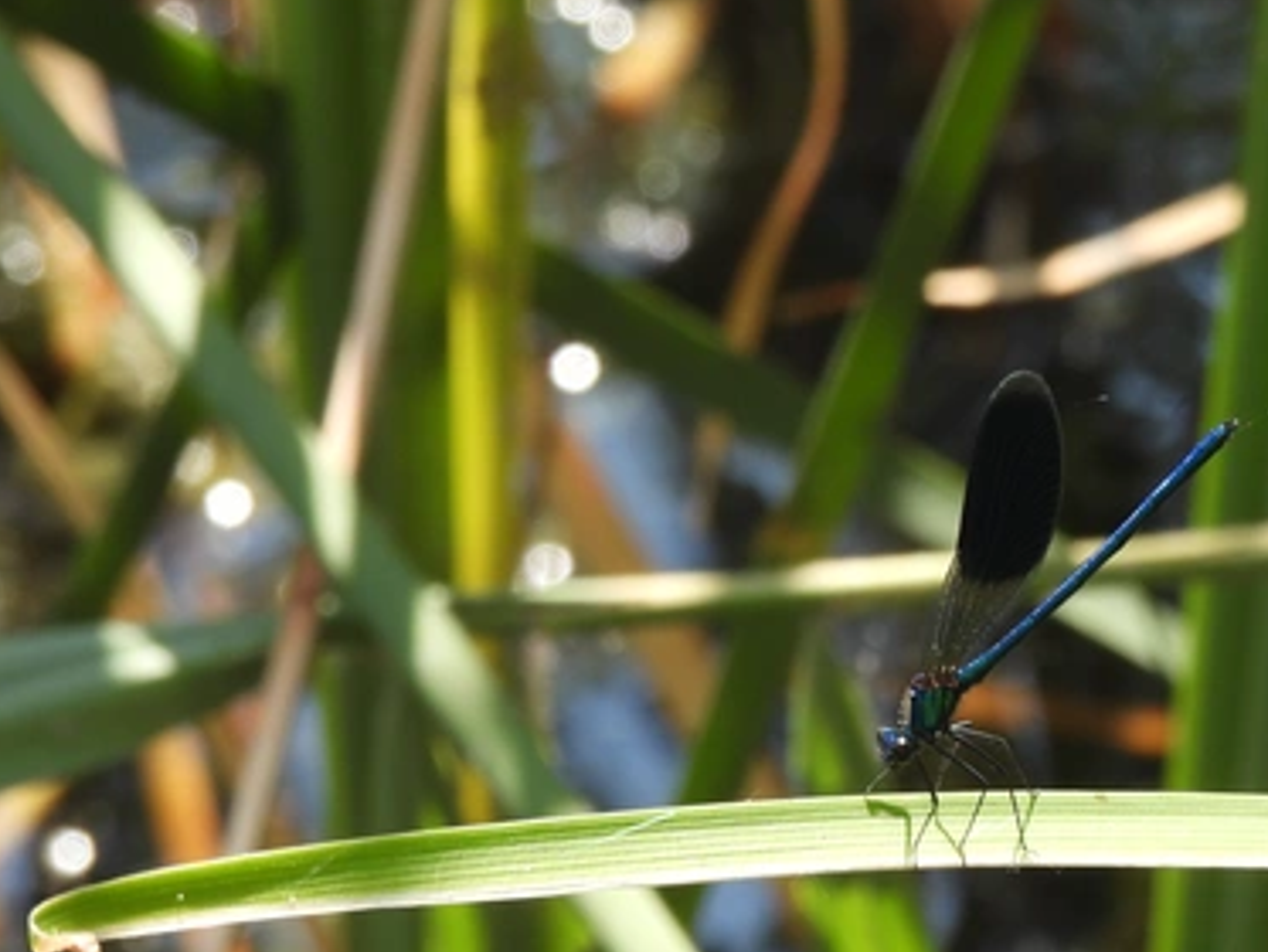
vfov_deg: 1.7
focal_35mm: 857
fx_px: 31402
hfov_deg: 2.3
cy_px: 571
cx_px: 979
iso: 100
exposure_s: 1/125
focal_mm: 89.2
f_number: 5.6
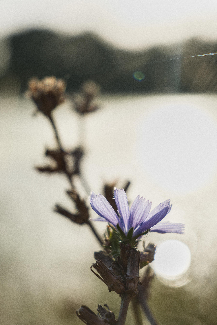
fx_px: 678
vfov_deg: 27.0
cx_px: 108
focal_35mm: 75
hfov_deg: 18.2
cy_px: 162
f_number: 4.8
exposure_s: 1/500
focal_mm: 50
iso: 125
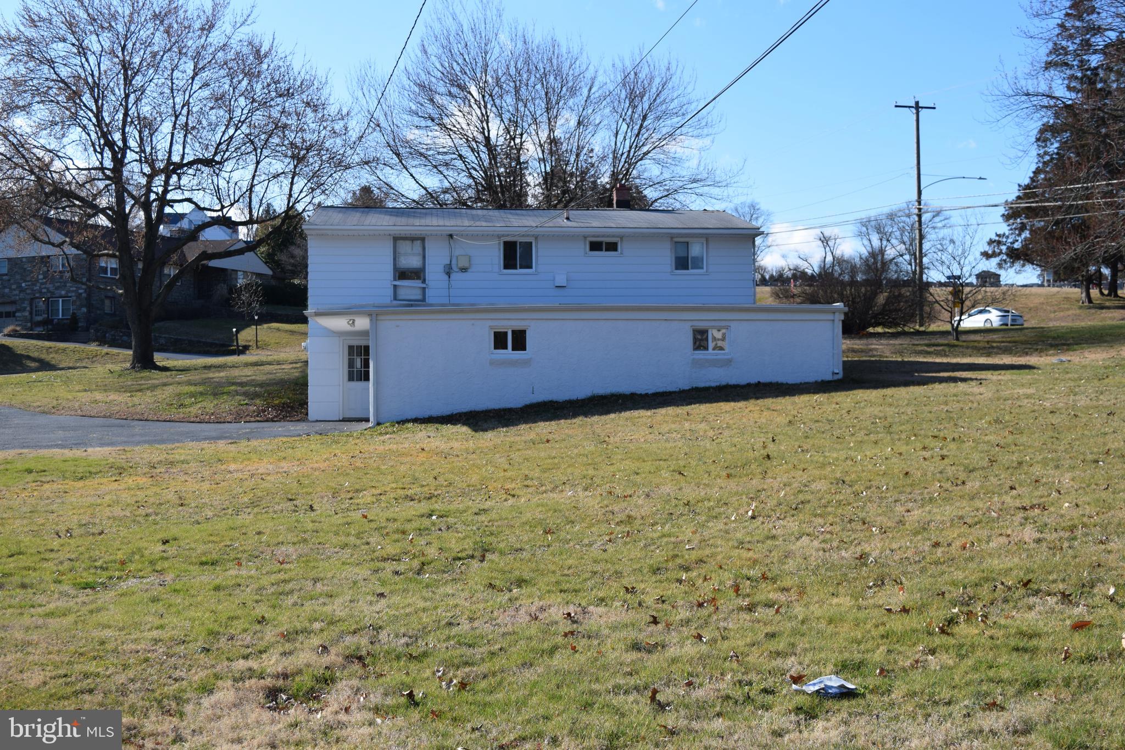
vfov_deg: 33.0
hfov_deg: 47.9
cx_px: 562
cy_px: 375
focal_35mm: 40
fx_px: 1265
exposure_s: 1/1600
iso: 400
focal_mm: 27
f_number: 6.3
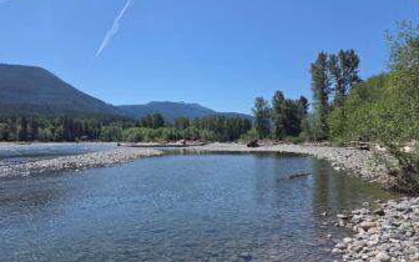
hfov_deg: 64.4
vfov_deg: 43.1
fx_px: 331
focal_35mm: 29
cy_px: 136
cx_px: 183
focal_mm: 5.4
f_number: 1.8
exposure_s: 1/4807
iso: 80
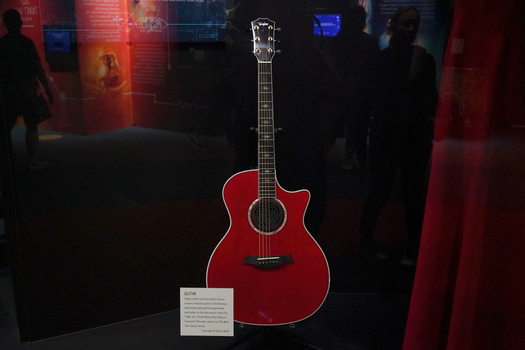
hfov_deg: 51.9
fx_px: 540
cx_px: 262
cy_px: 175
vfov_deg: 36.0
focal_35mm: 37
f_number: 5
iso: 16000
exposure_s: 1/80
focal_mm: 37
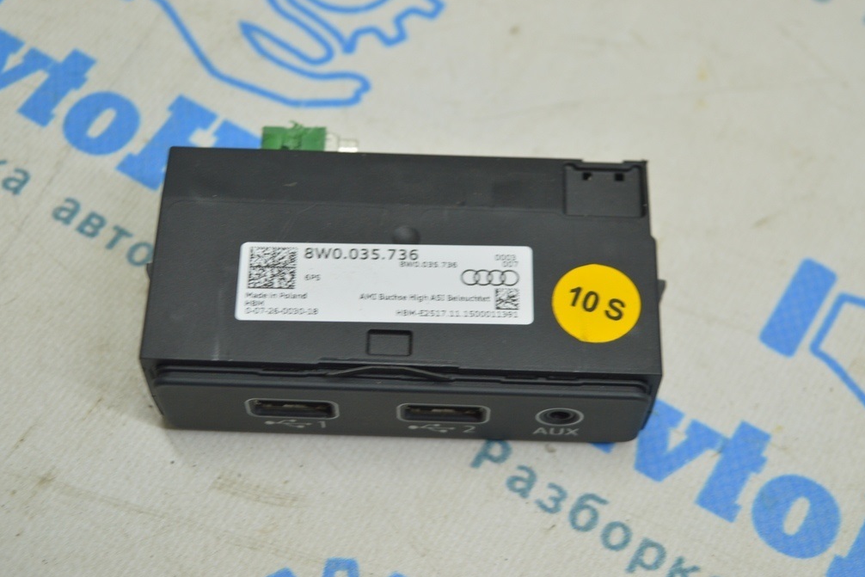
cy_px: 287
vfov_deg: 22.3
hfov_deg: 32.9
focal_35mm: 61
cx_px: 426
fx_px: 1466
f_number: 5.6
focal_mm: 40
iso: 400
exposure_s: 1/25
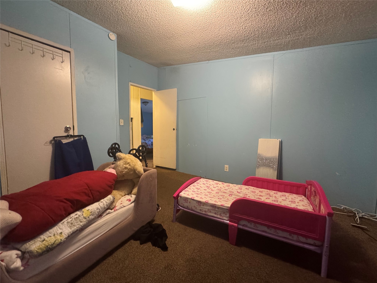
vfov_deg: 85.7
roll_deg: -0.4
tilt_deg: -4.3
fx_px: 152
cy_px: 142
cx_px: 188
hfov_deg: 102.1
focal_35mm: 14
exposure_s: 1/60
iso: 800
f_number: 2.2
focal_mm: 2.22
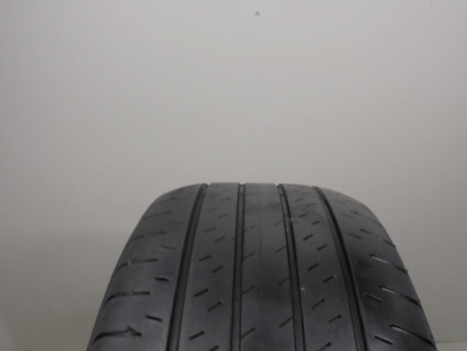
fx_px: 486
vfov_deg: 39.7
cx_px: 246
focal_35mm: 36
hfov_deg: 51.3
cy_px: 180
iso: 100
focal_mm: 4.6
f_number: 3.5
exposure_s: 1/40
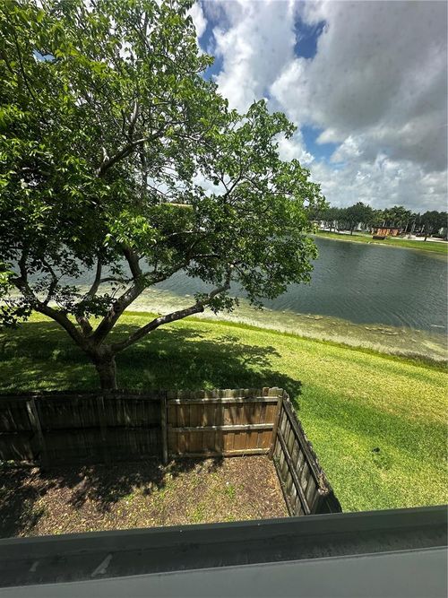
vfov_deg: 102.1
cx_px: 224
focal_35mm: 14
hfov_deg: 85.7
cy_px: 299
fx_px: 242
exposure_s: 1/1233
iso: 40
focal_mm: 2.22
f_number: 2.2
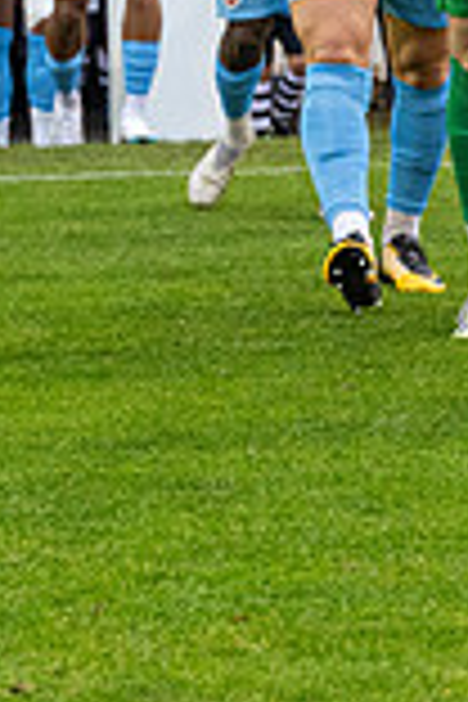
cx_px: 639
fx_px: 6454
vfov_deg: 6.2
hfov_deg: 4.1
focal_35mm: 331
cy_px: 34
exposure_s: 1/320
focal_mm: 70
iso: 2000
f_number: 4
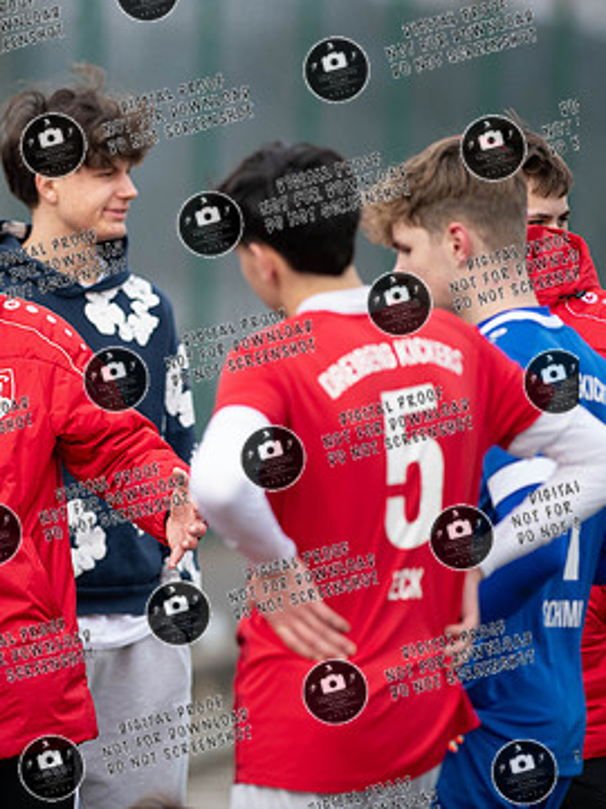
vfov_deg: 4.3
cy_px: 377
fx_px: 10854
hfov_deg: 3.2
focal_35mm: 465
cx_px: -31
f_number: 3.5
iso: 360
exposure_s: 1/1250
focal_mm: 300
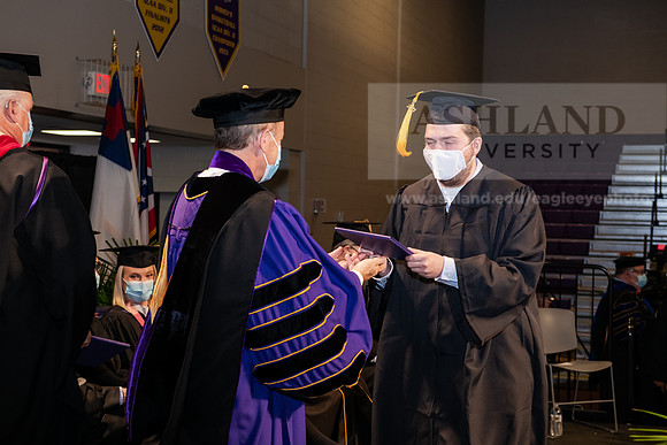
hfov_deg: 32.4
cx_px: 334
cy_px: 222
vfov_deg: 21.9
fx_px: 1149
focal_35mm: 62
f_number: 6.3
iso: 1600
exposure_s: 1/200
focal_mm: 62
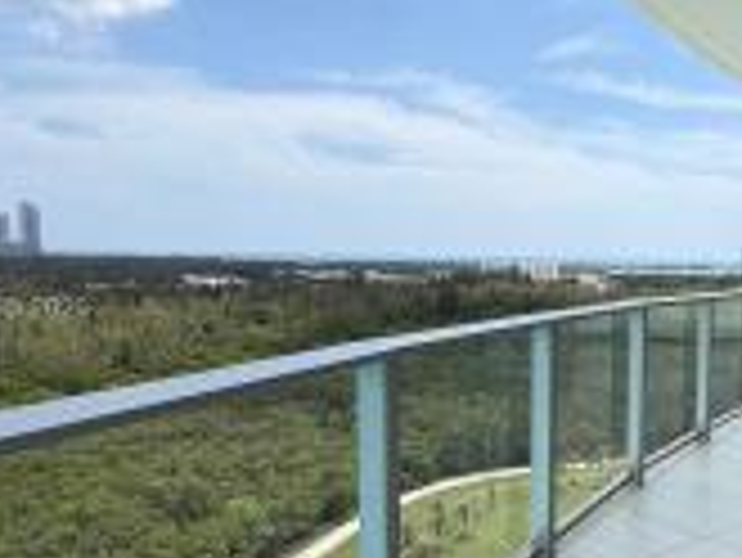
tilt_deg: -4.7
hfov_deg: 49.3
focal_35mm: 34
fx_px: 729
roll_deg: -0.8
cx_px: 639
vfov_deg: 41.8
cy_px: 310
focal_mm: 2.22
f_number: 2.2
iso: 25
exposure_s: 1/770
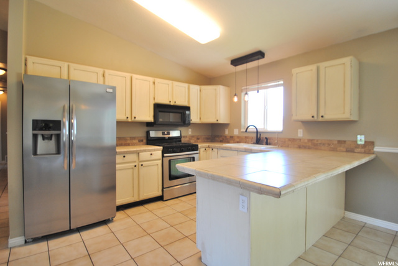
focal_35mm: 18
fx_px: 199
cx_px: 199
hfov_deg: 89.9
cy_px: 133
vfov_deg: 67.5
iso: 200
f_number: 3.8
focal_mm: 12
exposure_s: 1/50
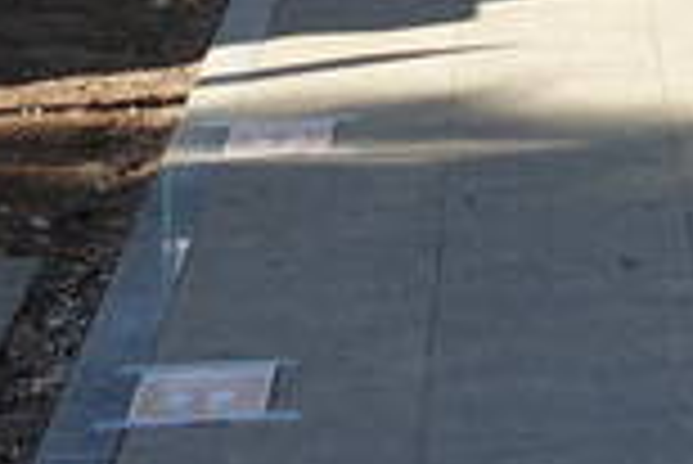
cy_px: -1014
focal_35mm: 187
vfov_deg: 6.6
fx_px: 3603
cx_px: 698
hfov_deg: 10.9
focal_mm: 8.8
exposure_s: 1/400
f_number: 3.5
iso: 125
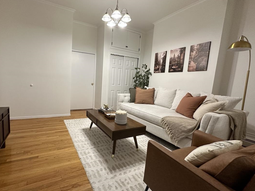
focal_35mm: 17
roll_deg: -2.8
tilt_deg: -7.9
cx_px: 110
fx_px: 125
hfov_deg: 90.5
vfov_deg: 74.7
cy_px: 98
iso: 320
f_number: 2.2
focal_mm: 2.22
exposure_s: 1/120
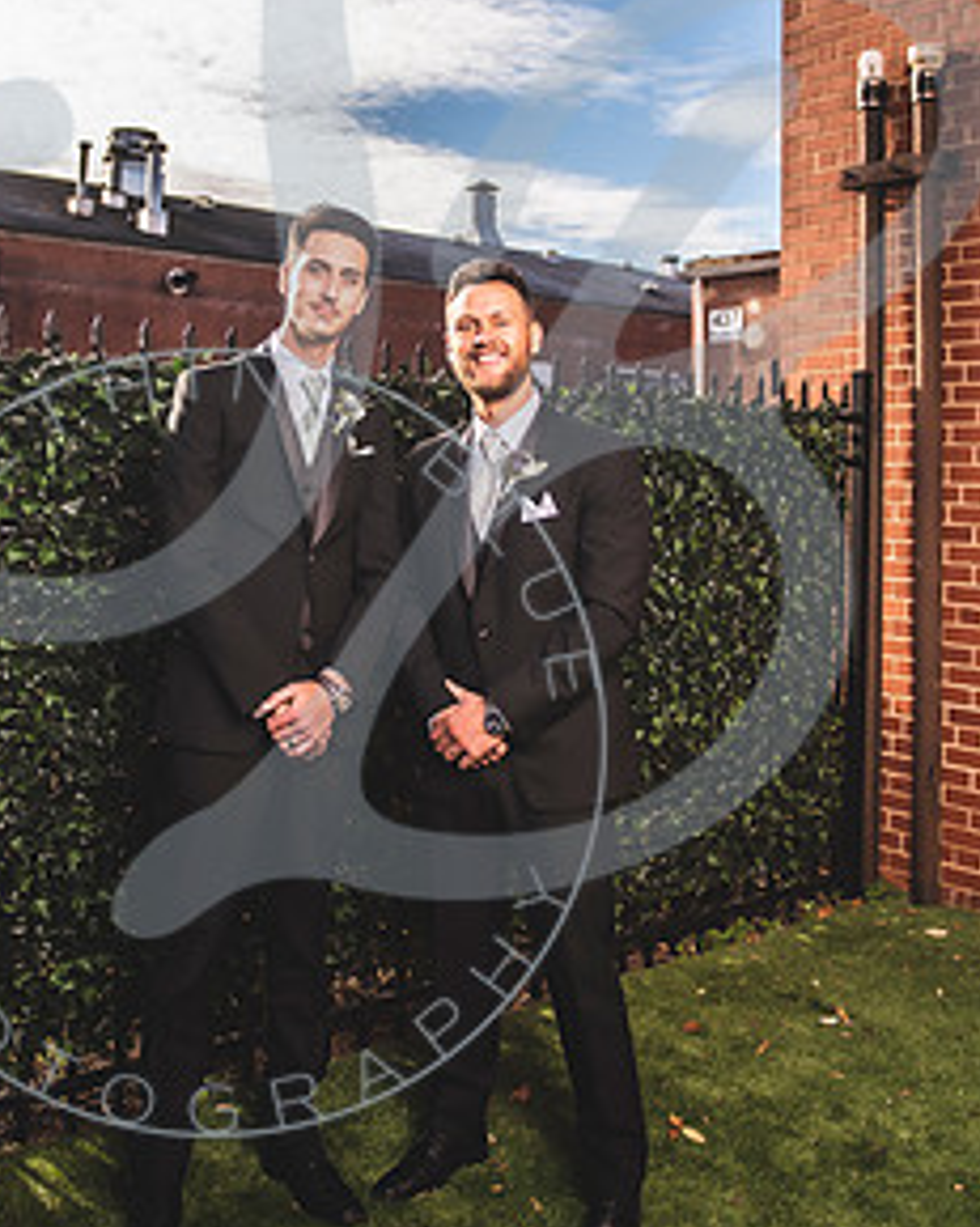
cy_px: 420
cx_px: 403
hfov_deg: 39.0
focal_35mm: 38
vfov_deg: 47.3
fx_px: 1378
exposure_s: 1/1250
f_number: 2.8
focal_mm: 26
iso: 100
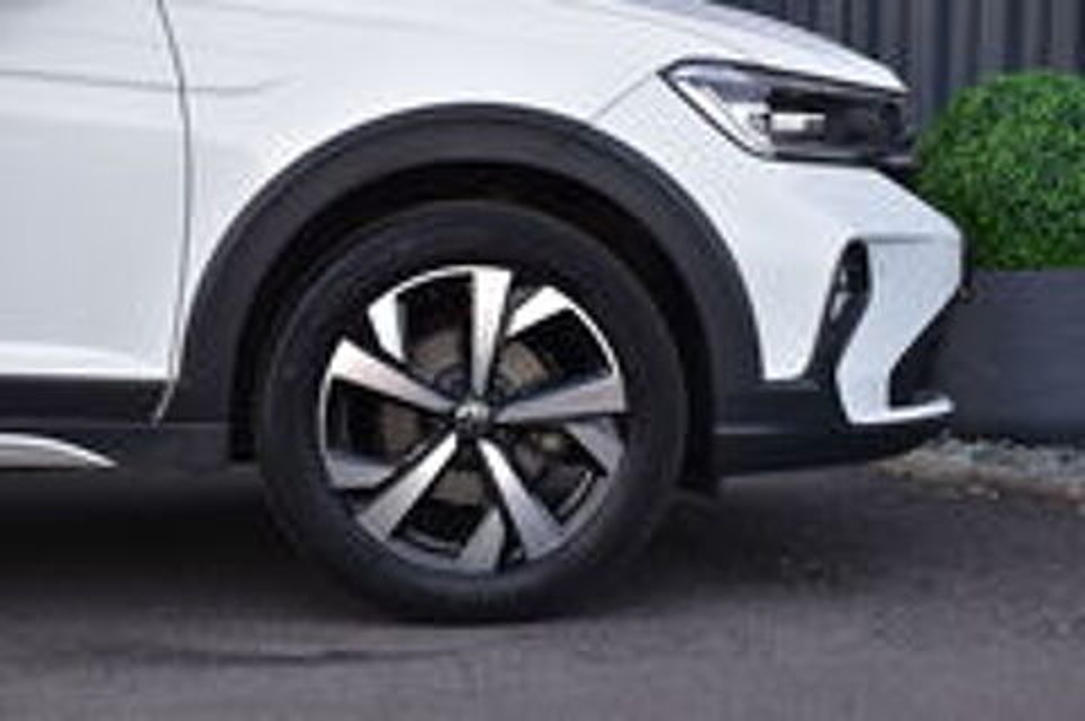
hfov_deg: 14.4
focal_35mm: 142
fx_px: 4290
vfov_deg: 9.6
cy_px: 360
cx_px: 542
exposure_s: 1/125
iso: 450
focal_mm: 95
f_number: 9
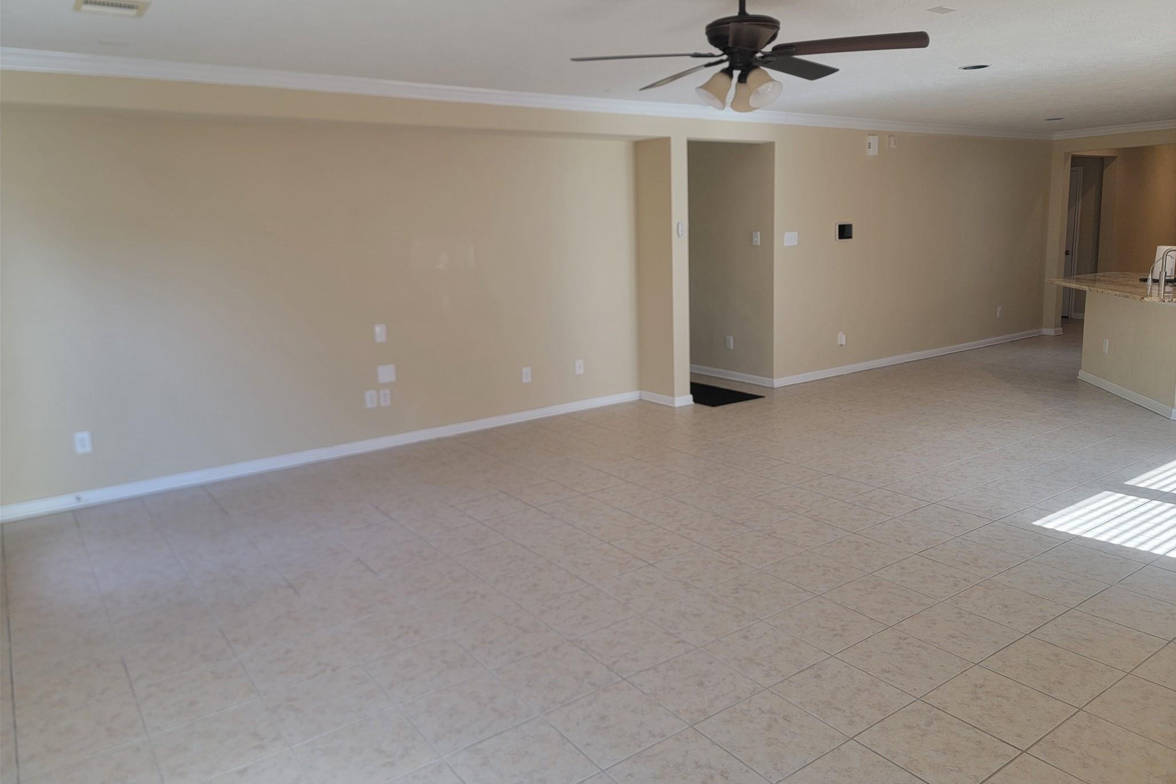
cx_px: 588
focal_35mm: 25
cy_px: 345
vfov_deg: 51.2
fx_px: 817
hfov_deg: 71.5
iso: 80
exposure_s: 1/120
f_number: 1.8
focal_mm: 6.7
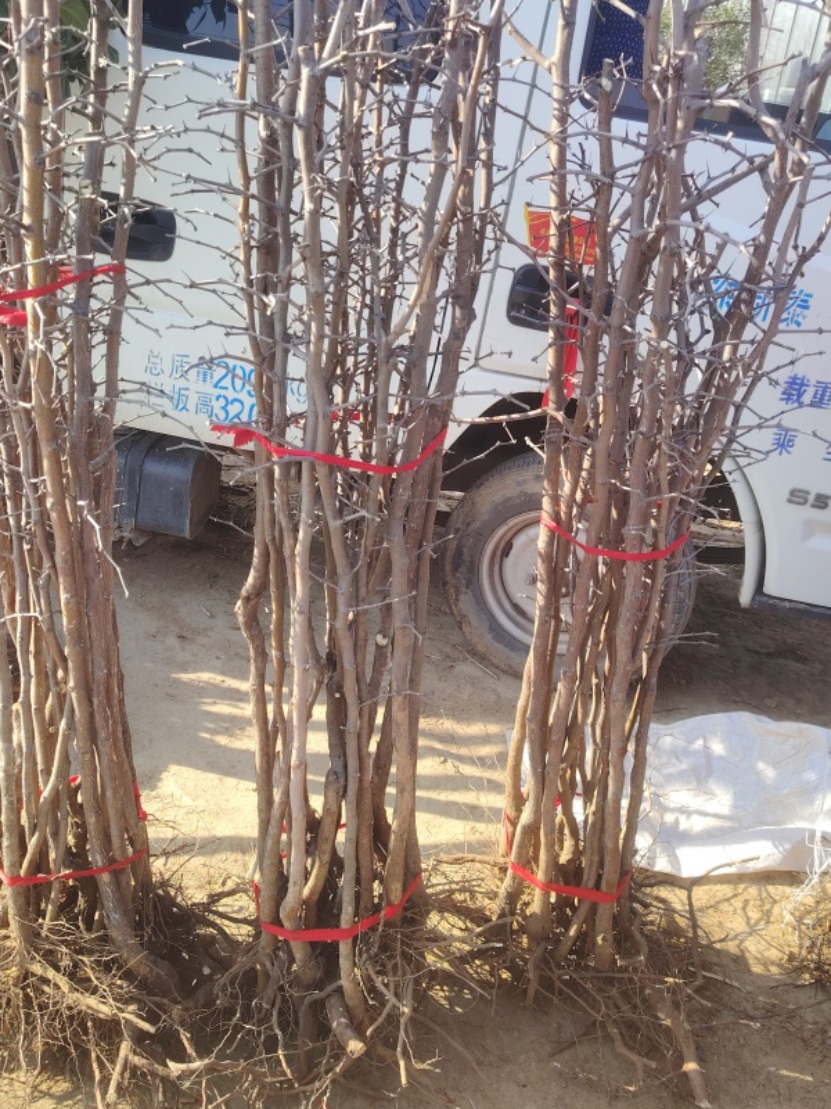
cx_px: 327
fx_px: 1024
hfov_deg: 43.9
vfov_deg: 56.8
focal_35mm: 32
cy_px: 588
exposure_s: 1/180
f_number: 1.75
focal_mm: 5.25
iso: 100
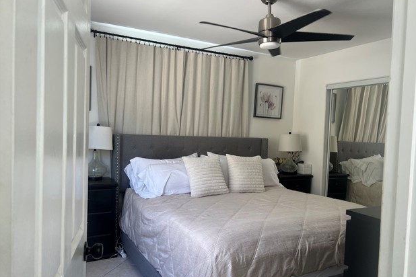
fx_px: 324
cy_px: 145
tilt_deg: -0.6
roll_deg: -1.2
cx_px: 211
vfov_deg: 46.4
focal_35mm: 28
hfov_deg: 65.5
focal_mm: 5.7
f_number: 1.5
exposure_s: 1/120
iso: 64
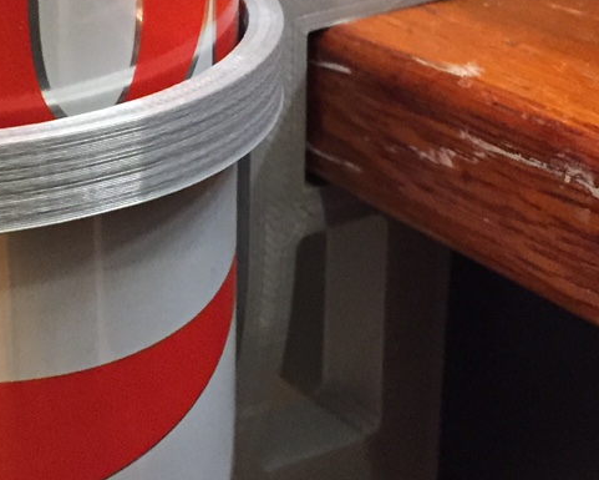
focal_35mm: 96
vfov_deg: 16.0
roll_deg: +2.6
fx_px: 1702
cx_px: 121
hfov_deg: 19.8
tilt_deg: -20.4
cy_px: 126
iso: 320
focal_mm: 4.15
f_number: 2.2
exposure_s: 1/15
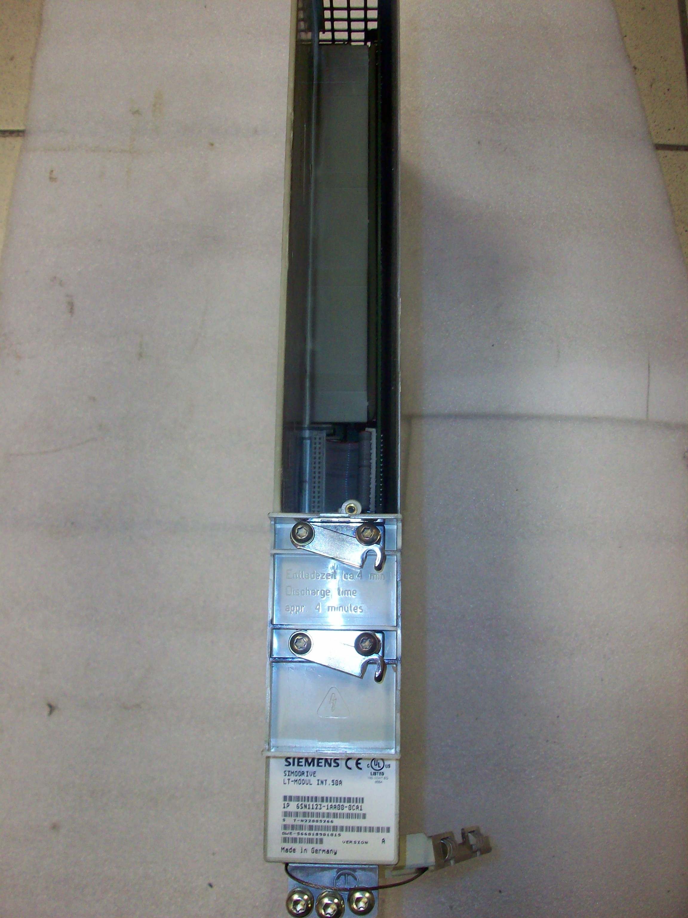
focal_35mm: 34
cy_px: 459
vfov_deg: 54.0
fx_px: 901
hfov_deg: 41.8
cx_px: 344
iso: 160
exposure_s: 1/60
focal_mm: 5.7
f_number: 2.8
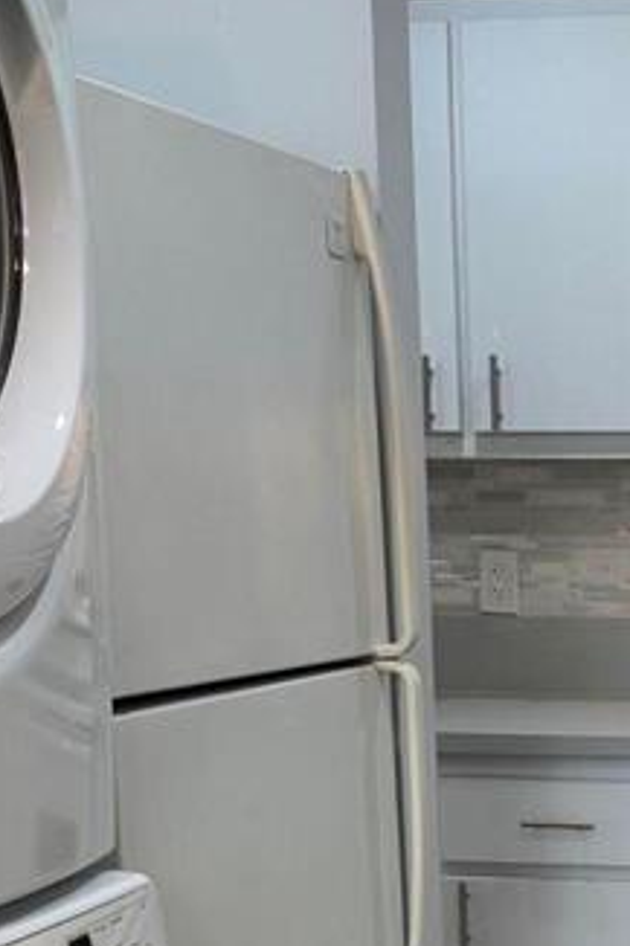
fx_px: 2417
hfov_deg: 14.3
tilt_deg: -11.2
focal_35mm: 92
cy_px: 963
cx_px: 778
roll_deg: +0.9
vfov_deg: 21.3
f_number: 1.78
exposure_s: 1/120
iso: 100
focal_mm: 6.76
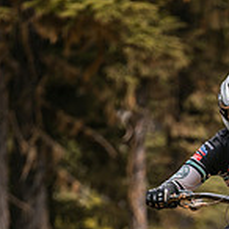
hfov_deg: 2.1
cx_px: 310
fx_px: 6160
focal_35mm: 823
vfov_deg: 2.1
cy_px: 348
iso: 320
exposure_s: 1/1600
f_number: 2.8
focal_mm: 195
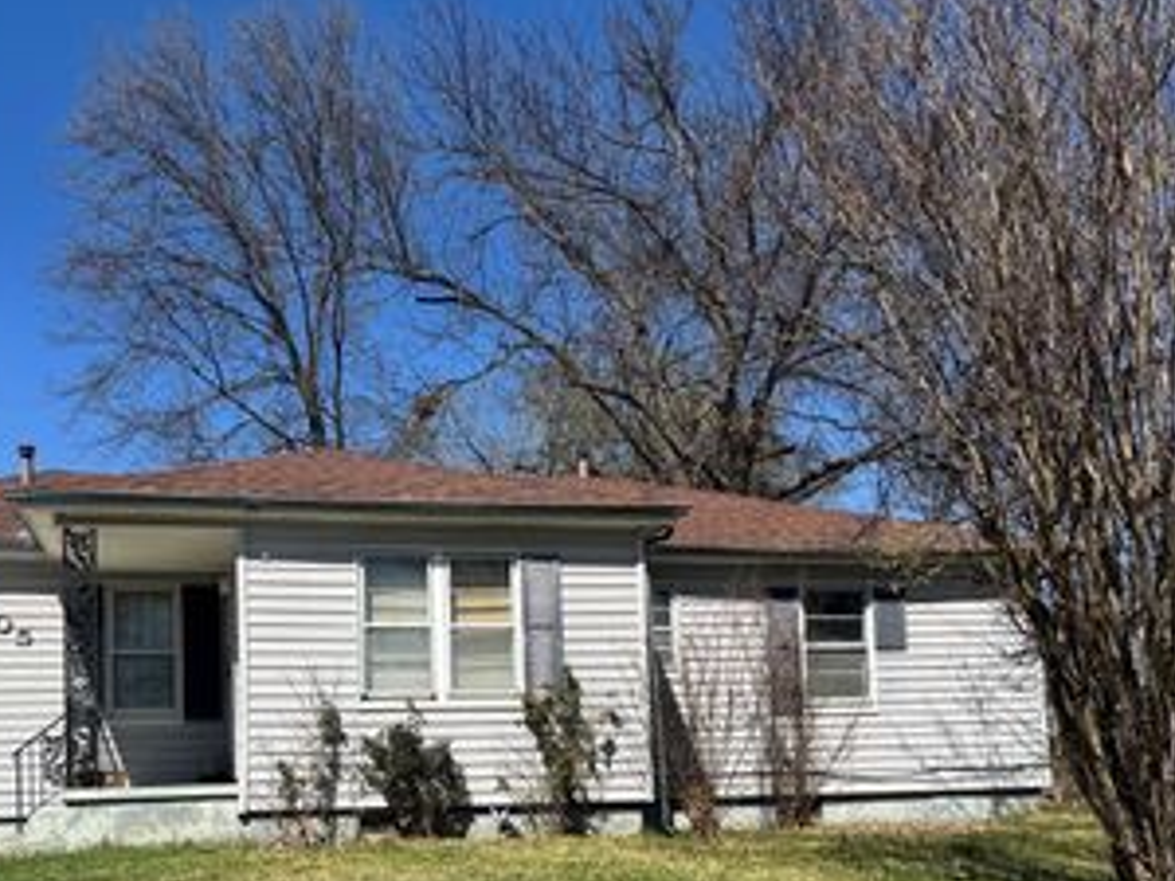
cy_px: 691
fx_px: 1358
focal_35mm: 40
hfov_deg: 46.6
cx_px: 482
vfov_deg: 34.9
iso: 80
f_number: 1.78
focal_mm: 6.76
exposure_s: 1/6410
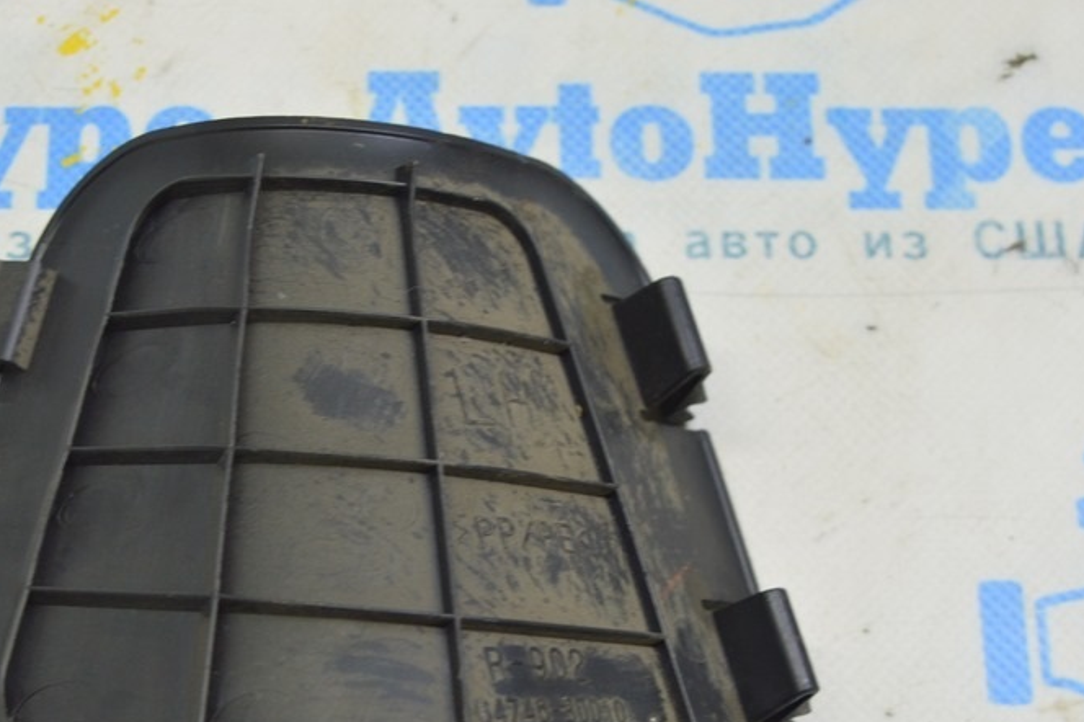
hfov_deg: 27.2
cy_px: 555
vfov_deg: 18.3
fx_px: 2227
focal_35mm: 74
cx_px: 361
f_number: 5.6
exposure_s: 1/20
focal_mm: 32
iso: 400
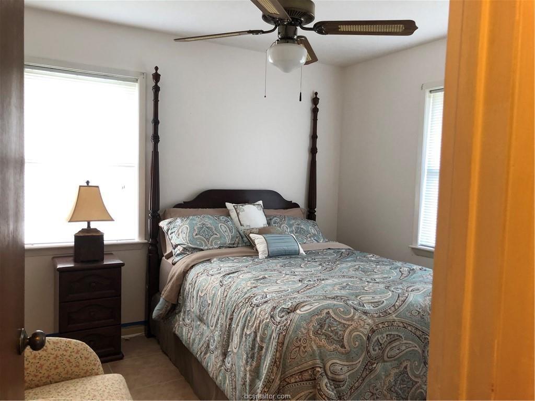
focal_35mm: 28
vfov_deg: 49.7
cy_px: 200
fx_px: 433
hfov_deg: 63.4
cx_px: 268
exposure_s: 1/20
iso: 40
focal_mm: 4
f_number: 1.8
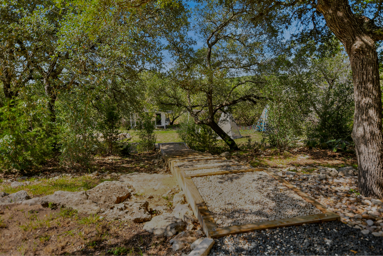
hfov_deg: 81.2
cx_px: 192
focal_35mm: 21
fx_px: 224
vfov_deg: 59.6
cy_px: 128
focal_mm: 14
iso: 125
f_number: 5.6
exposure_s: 1/125
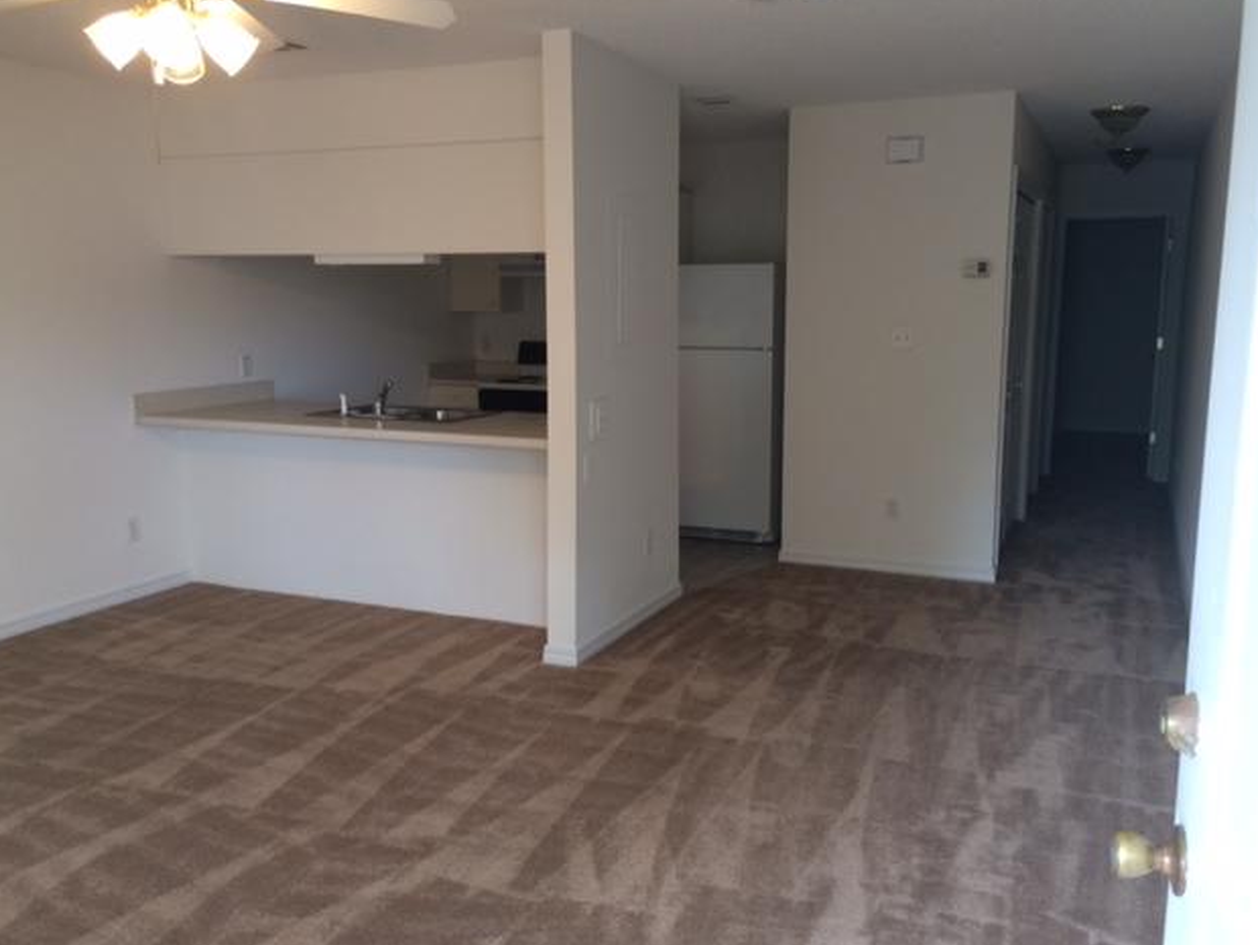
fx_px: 1127
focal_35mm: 31
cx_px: 632
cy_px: 474
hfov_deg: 58.3
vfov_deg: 45.5
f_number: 2.2
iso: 50
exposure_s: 1/30
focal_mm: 4.12
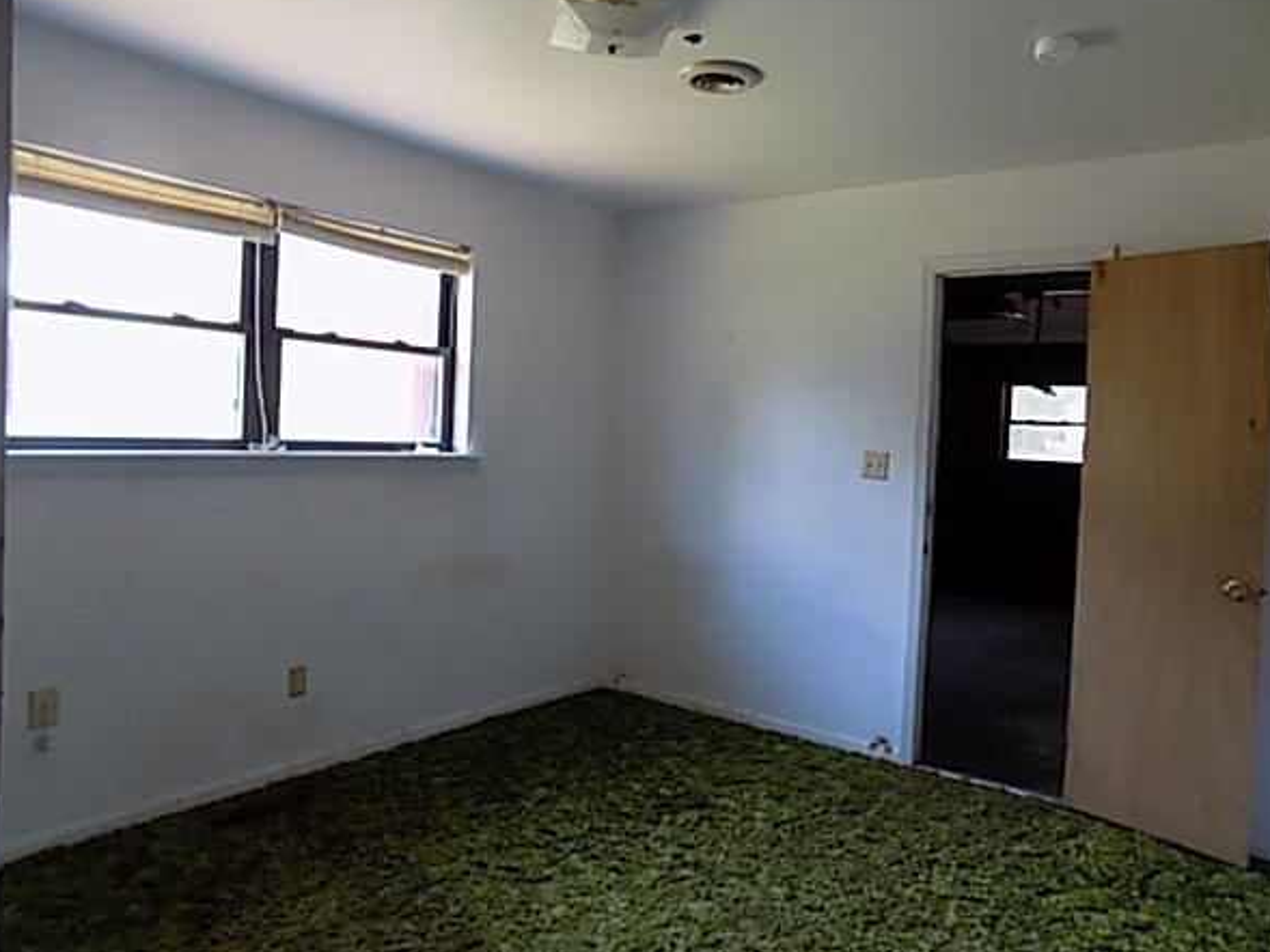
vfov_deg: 54.9
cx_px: 660
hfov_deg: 69.4
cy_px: 450
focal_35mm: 25
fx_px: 917
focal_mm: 4
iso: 220
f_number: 3.1
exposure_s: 1/30
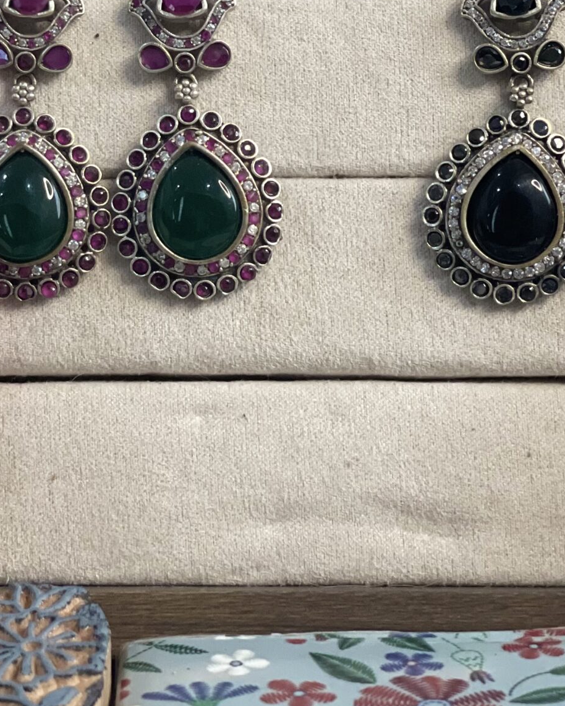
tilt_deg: -13.4
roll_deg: +1.1
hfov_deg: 11.0
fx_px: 2926
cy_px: 130
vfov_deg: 13.7
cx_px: 204
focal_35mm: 140
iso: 250
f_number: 2.2
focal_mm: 7.5
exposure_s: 1/40
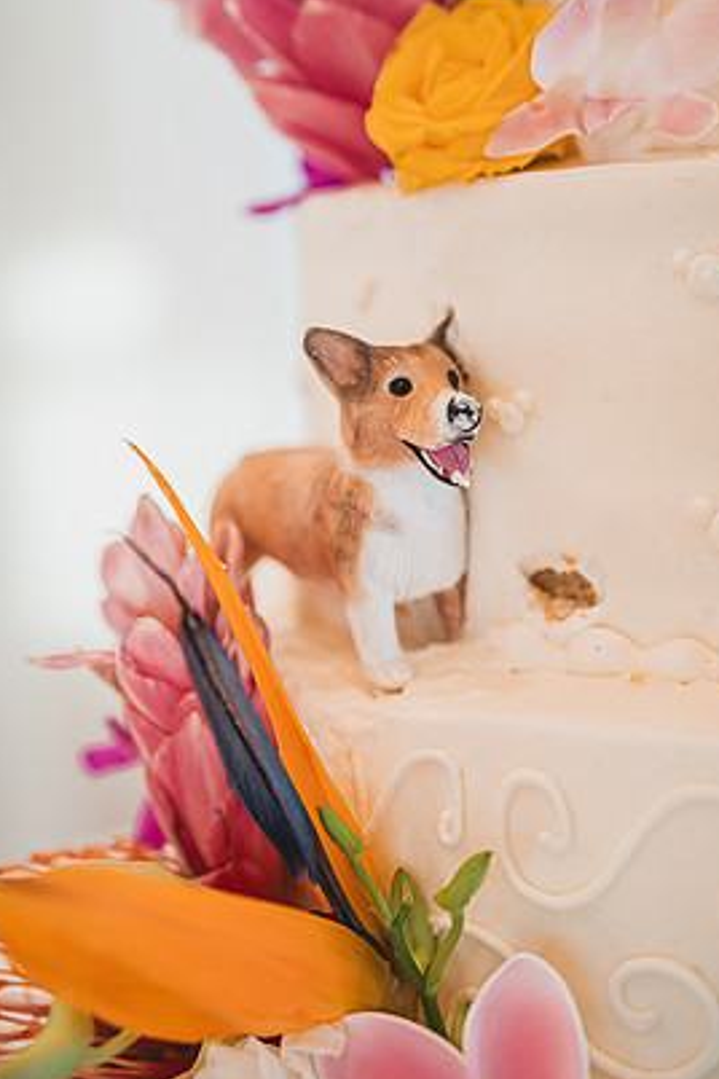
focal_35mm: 56
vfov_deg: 35.6
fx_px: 1678
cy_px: 491
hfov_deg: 24.2
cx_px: 389
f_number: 2.5
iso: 1250
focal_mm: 50
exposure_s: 1/160
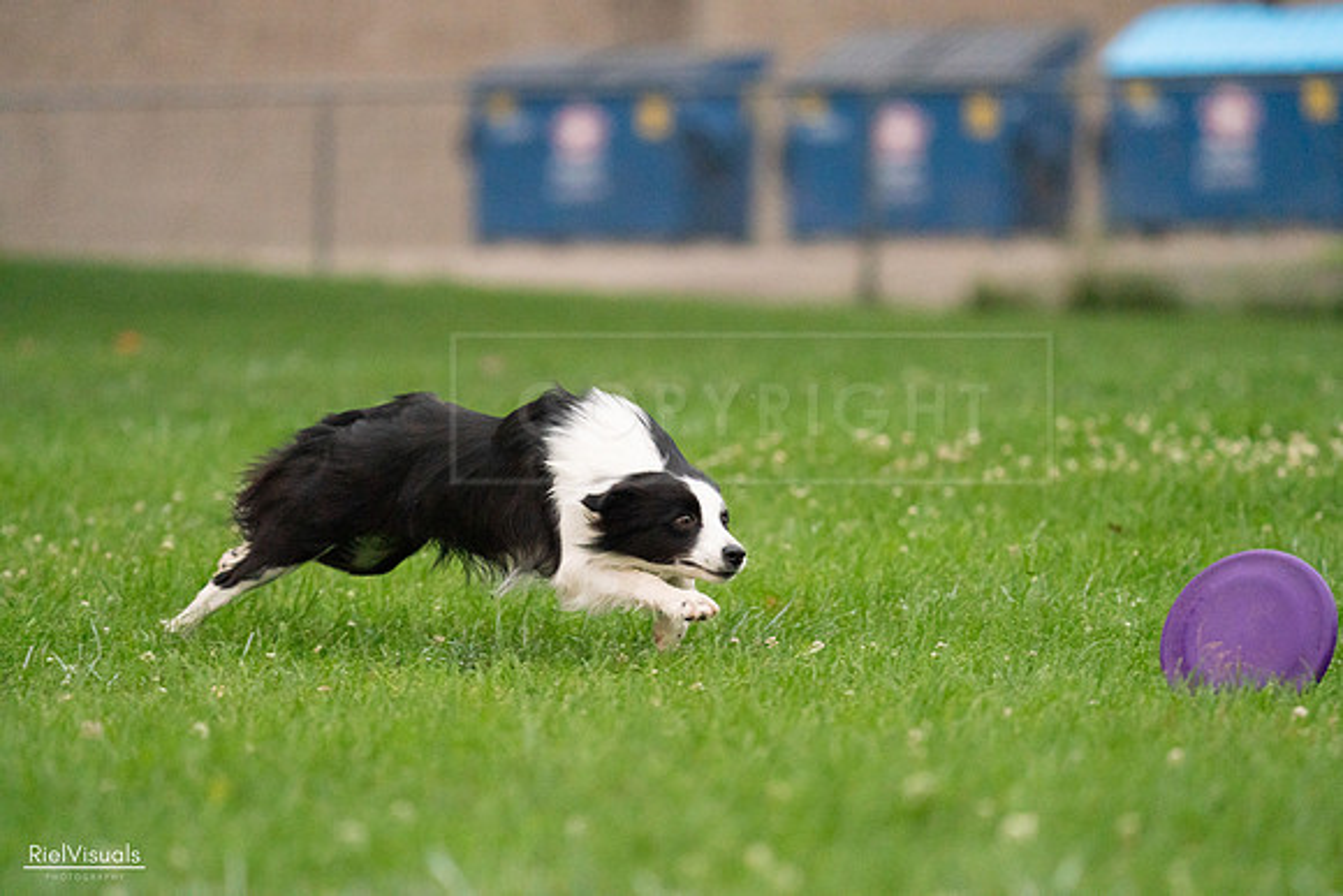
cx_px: 672
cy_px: 448
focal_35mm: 344
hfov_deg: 6.0
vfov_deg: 4.0
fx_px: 12836
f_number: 6.3
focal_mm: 344
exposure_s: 1/1600
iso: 6400
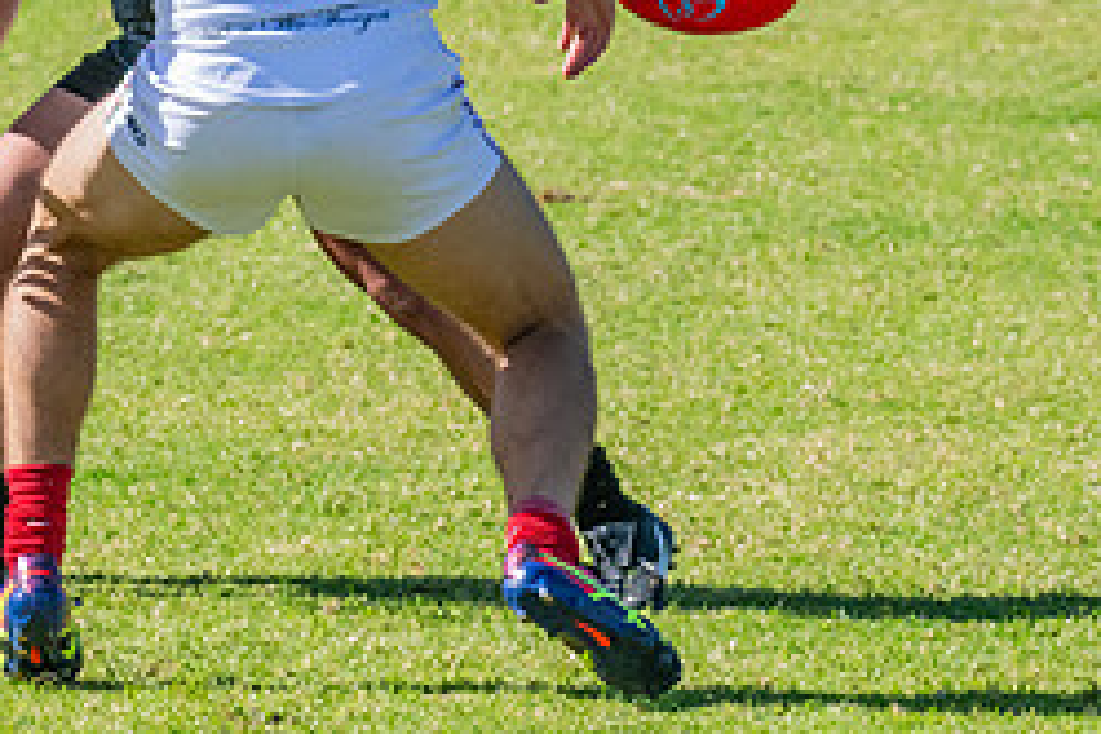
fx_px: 22477
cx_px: 5
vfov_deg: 1.9
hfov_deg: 2.8
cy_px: 69
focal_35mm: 735
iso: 1600
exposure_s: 1/1250
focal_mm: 240
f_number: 14
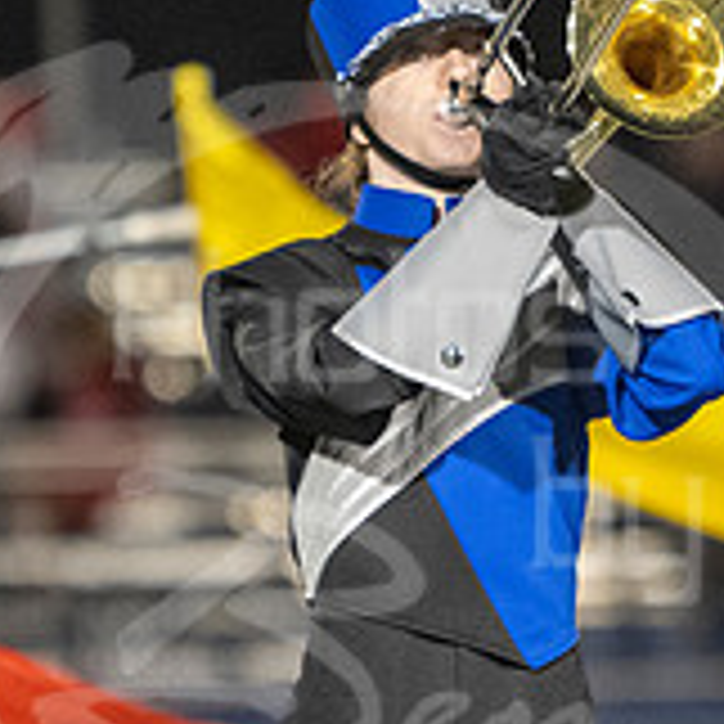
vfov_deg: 1.9
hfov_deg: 1.9
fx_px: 21510
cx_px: 681
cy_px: 277
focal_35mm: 909
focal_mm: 200
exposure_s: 1/500
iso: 4000
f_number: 2.8
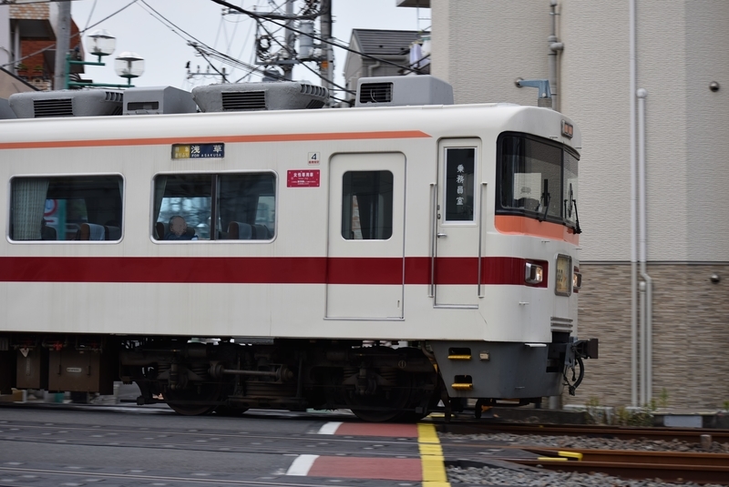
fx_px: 1672
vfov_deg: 16.6
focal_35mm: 82
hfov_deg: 24.6
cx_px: 364
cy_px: 244
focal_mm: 55
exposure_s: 1/400
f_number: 4.5
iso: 100
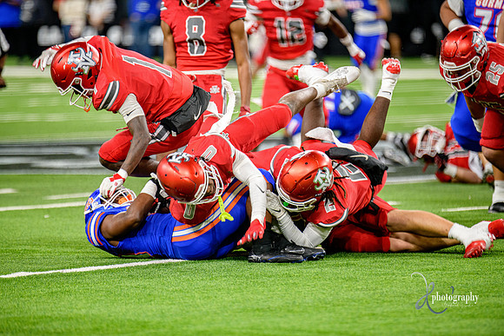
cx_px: 252
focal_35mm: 300
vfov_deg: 4.6
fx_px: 4201
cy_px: 168
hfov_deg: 6.9
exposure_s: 1/400
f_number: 2.8
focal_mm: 300
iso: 1250
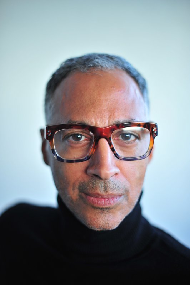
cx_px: 95
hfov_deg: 26.9
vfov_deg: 39.6
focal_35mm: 50
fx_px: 396
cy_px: 142
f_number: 1.4
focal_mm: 50
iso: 640
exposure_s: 1/500
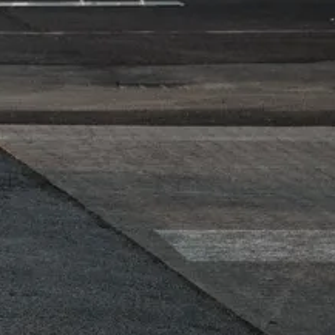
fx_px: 2945
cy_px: -90
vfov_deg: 6.5
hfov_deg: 6.2
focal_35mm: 269
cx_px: -446
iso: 400
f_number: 8
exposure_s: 1/60
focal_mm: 67
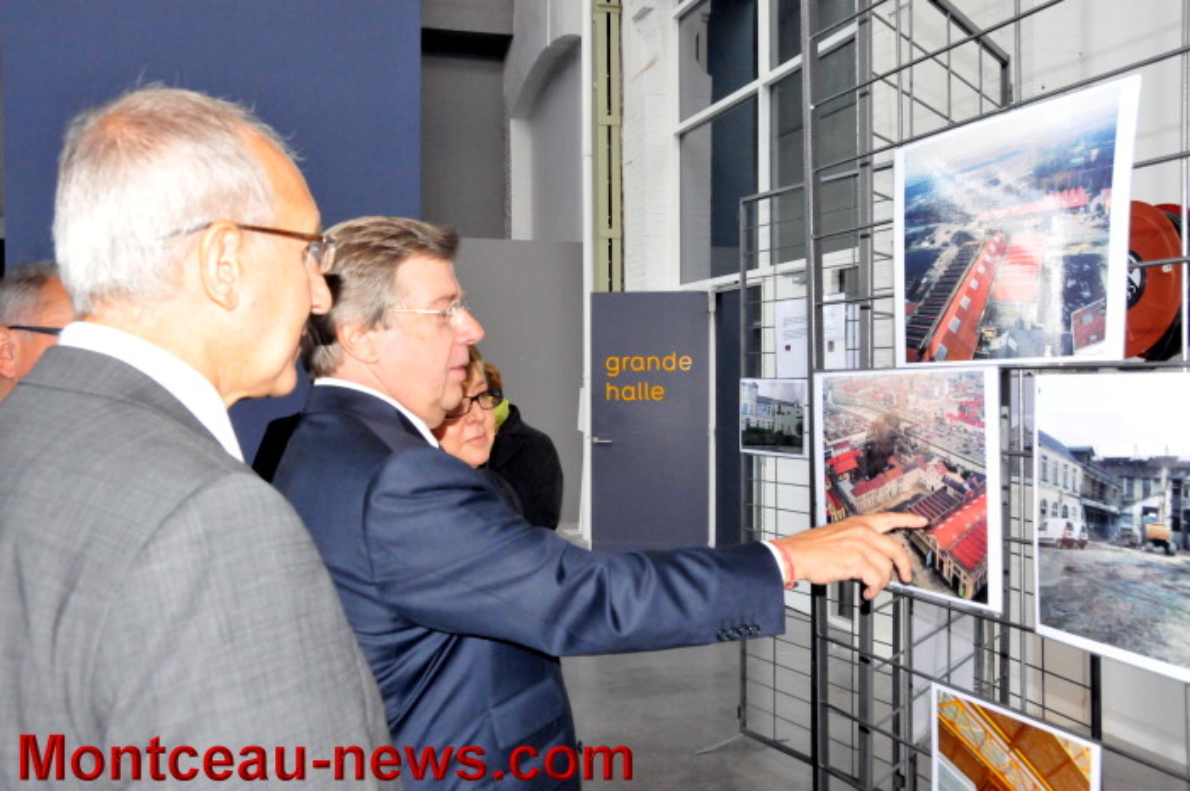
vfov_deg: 39.9
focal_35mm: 33
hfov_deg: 57.3
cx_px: 595
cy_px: 396
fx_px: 1090
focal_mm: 22
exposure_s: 1/160
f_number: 10
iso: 3200
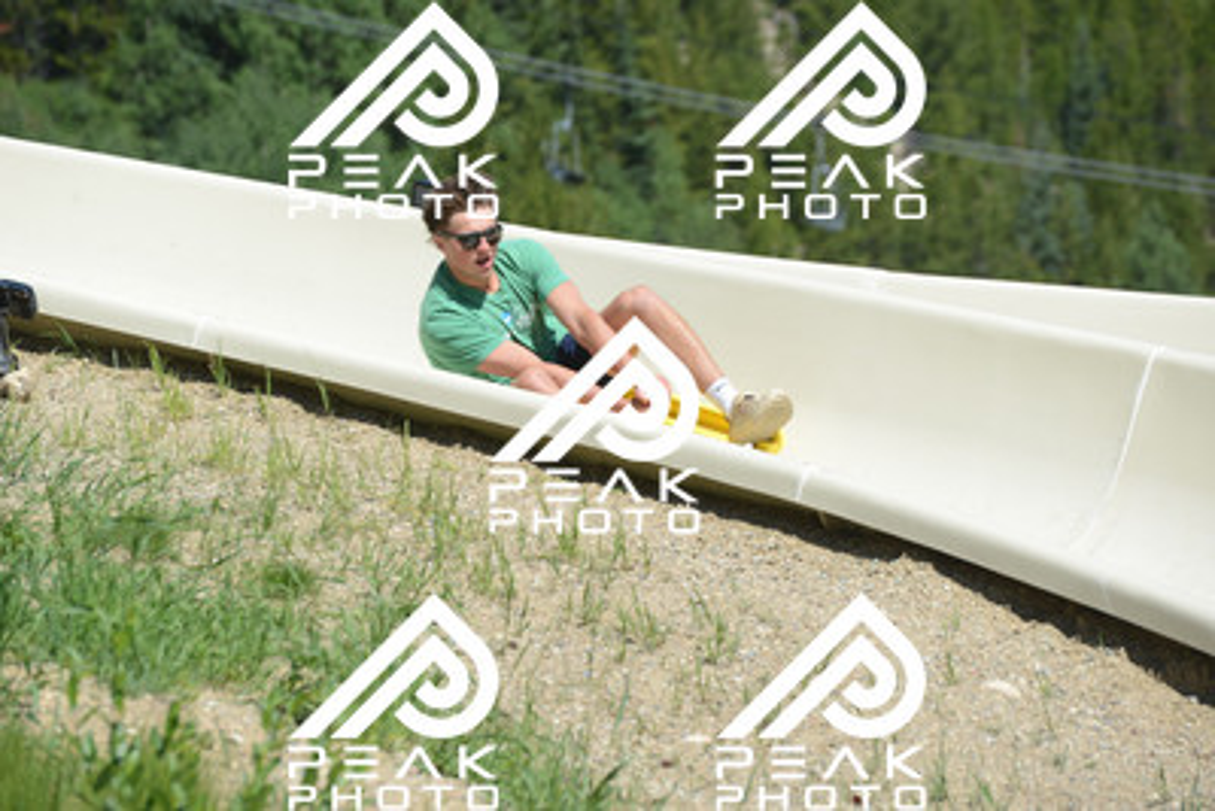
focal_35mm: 195
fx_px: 6583
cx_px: 608
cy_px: 406
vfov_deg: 7.0
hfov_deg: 10.5
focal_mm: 195
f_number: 6.3
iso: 400
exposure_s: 1/1250
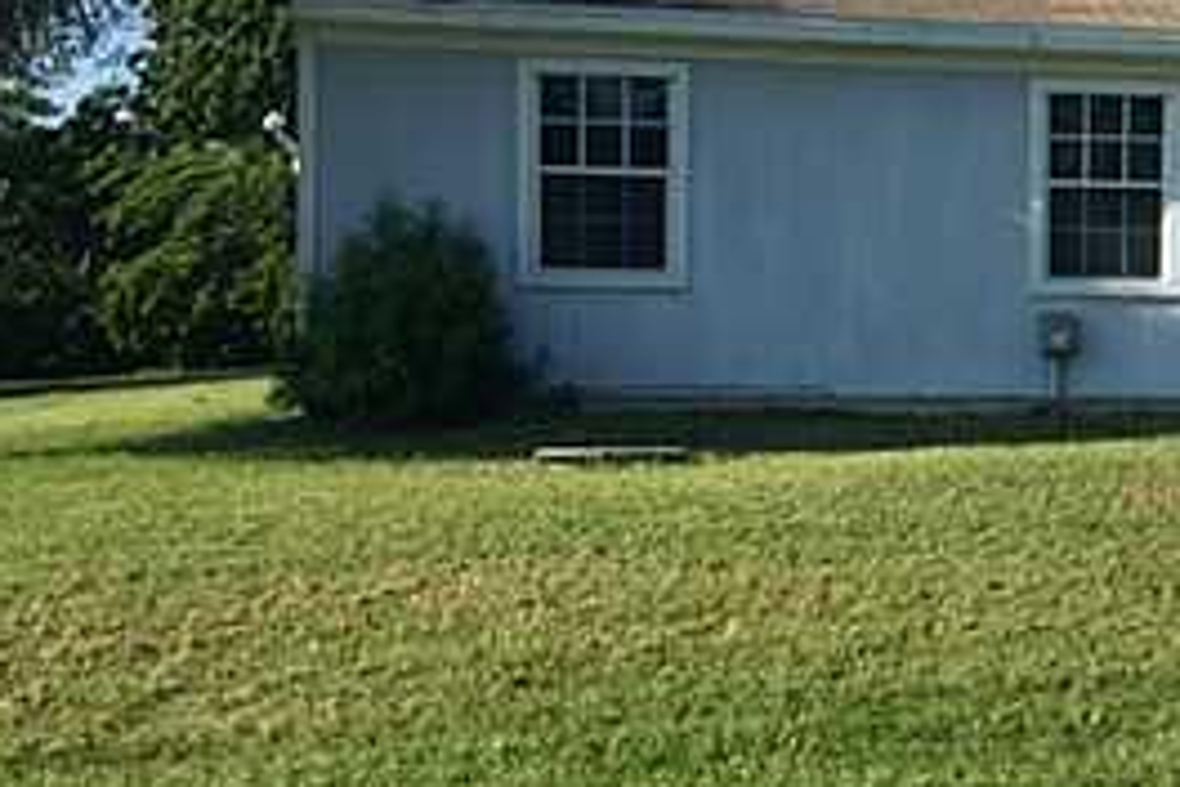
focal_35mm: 73
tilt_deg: -2.2
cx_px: 1336
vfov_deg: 18.7
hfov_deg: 25.4
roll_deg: -0.7
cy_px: 344
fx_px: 2393
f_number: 2.2
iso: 32
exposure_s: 1/1522
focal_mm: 4.15
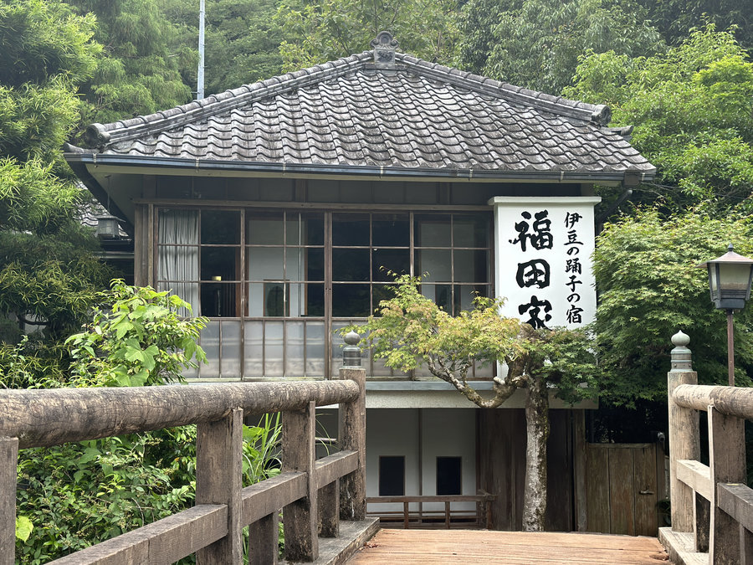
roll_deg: -0.6
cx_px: 376
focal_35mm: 48
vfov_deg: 30.3
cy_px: 282
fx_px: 1044
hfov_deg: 39.7
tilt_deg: +3.9
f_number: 1.78
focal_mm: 6.86
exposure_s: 1/887
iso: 80
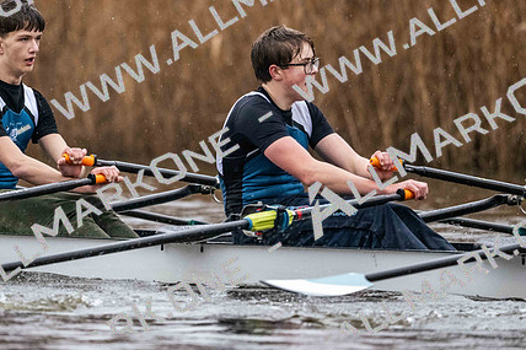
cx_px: 203
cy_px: 123
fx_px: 7916
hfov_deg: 3.8
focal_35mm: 542
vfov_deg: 2.5
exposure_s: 1/1600
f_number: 4.5
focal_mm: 400
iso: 6400
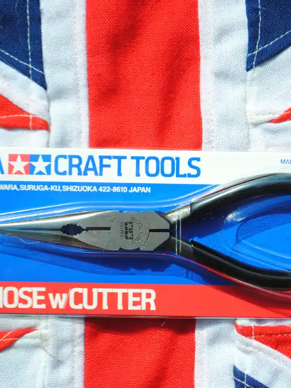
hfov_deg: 15.1
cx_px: 162
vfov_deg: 20.1
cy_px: 195
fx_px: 1095
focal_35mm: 98
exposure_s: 1/500
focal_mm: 45
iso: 100
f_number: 8
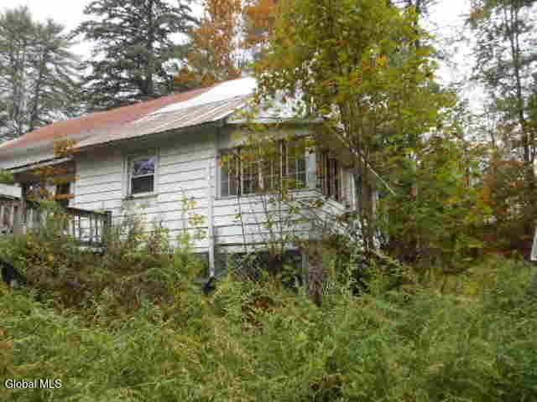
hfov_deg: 61.7
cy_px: 201
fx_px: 450
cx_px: 268
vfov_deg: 48.2
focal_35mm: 29
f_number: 3.3
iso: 80
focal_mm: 5.2
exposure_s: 1/80
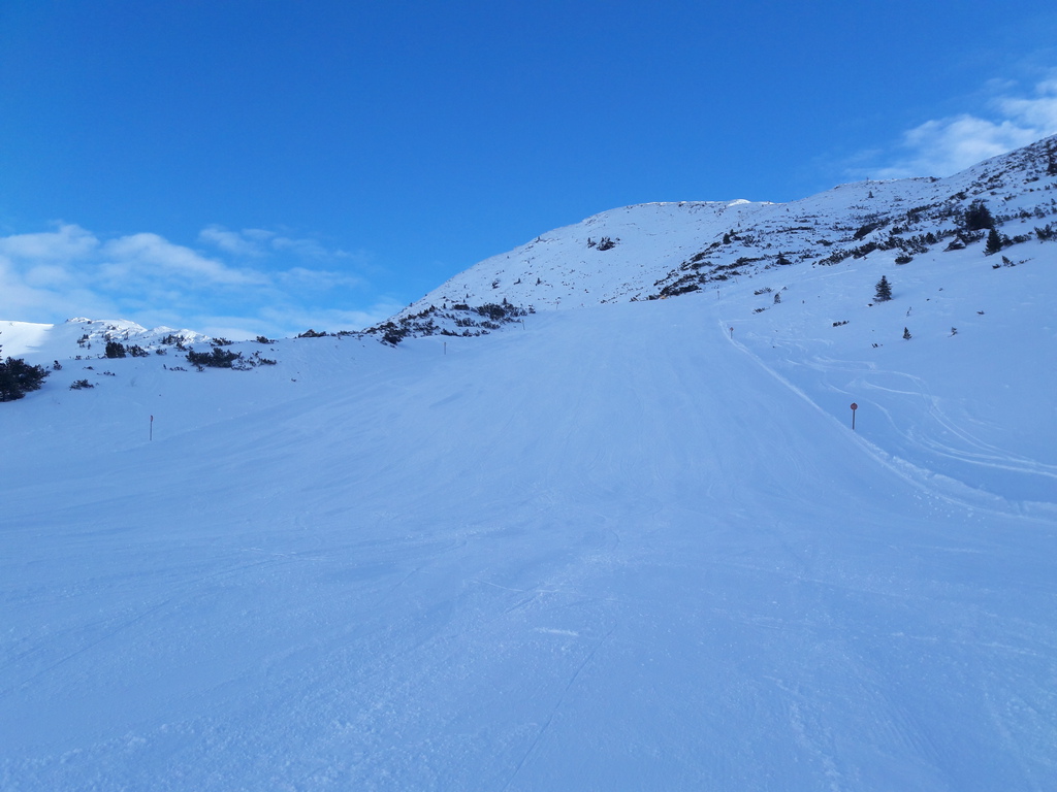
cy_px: 396
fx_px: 855
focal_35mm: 28
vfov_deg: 49.7
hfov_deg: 63.4
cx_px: 528
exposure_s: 1/1095
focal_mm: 3.7
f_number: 1.9
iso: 40
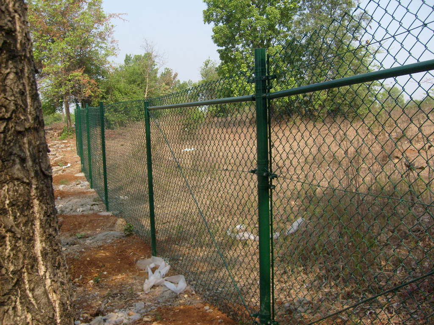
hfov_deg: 52.6
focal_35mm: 35
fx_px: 439
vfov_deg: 40.7
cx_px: 217
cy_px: 162
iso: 80
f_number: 2.8
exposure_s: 1/750
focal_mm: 5.8
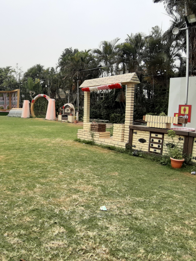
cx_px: 39
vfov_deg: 69.4
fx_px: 189
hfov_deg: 51.4
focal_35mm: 25
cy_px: 134
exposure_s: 1/948
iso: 40
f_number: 2.4
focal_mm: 1.87
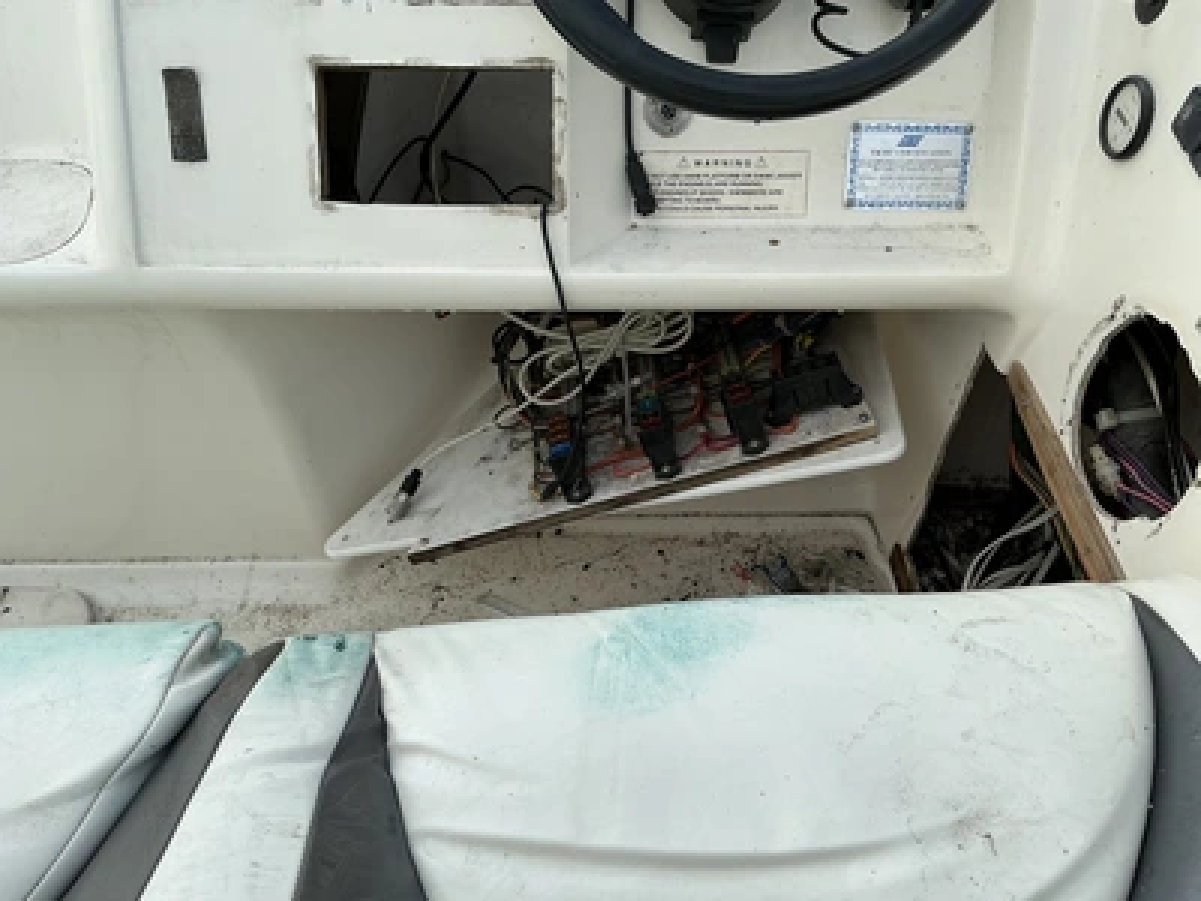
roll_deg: +1.3
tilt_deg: -43.8
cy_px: 450
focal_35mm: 28
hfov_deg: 63.4
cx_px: 600
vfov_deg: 49.7
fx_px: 971
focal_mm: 3
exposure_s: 1/1168
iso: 25
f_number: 1.8
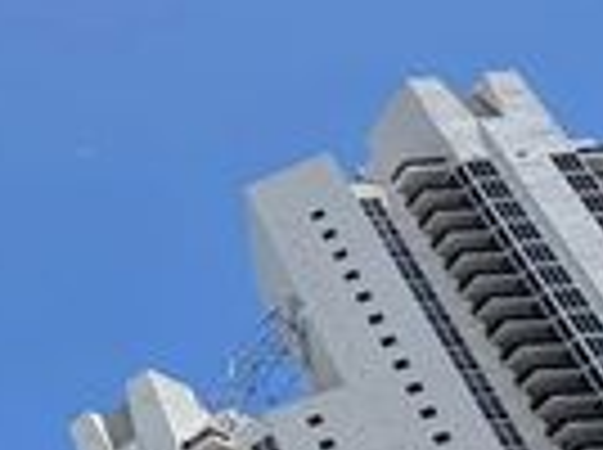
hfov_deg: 18.6
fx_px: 1165
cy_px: 702
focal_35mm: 67
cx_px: -608
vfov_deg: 18.9
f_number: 2.2
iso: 20
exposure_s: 1/830
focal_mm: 2.22
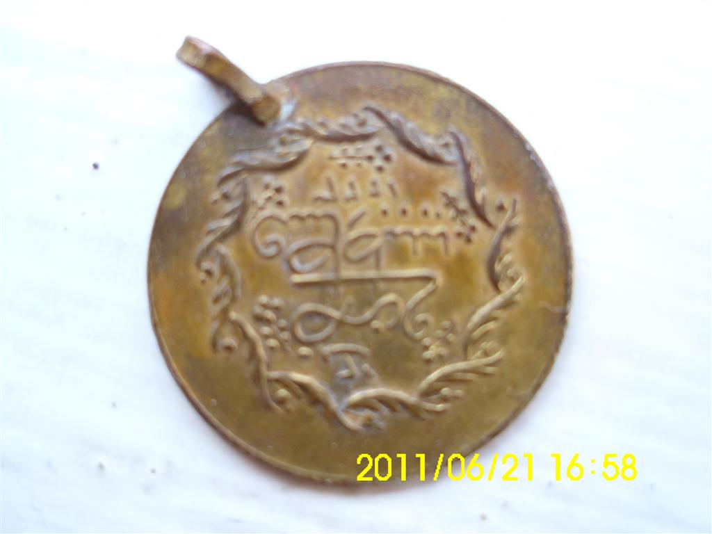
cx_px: 356
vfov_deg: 40.7
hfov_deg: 52.6
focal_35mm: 35
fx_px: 720
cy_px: 267
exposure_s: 1/60
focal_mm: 6.2
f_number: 3
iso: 100
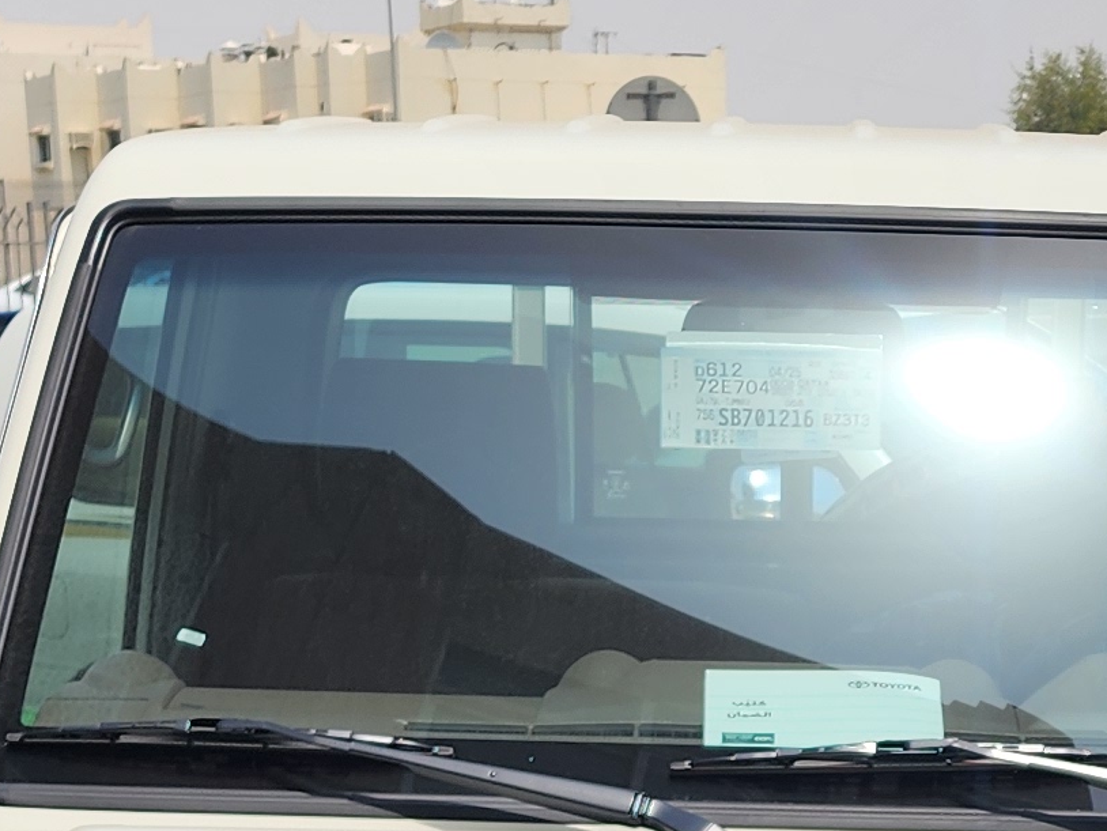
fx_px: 3615
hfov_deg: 17.3
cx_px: 790
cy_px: 1487
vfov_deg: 12.1
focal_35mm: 113
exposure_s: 1/1559
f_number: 1.8
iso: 12
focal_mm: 6.4
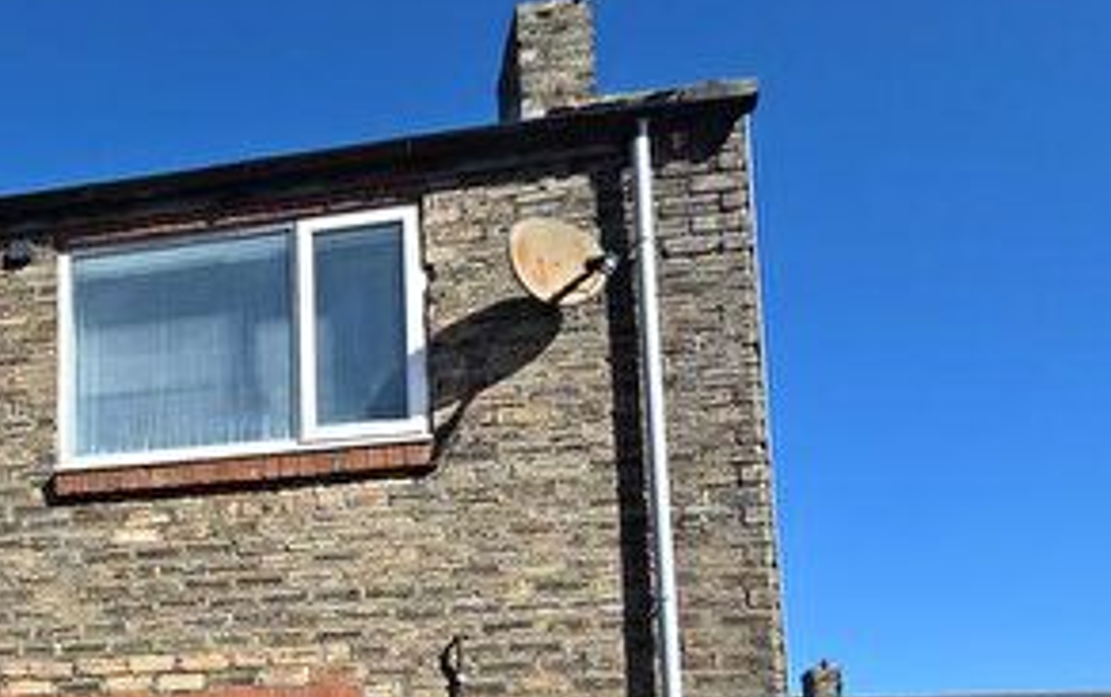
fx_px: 1000
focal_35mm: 33
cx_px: 80
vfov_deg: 34.5
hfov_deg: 50.4
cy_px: 714
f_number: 2.2
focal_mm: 2.2
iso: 50
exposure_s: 1/2204
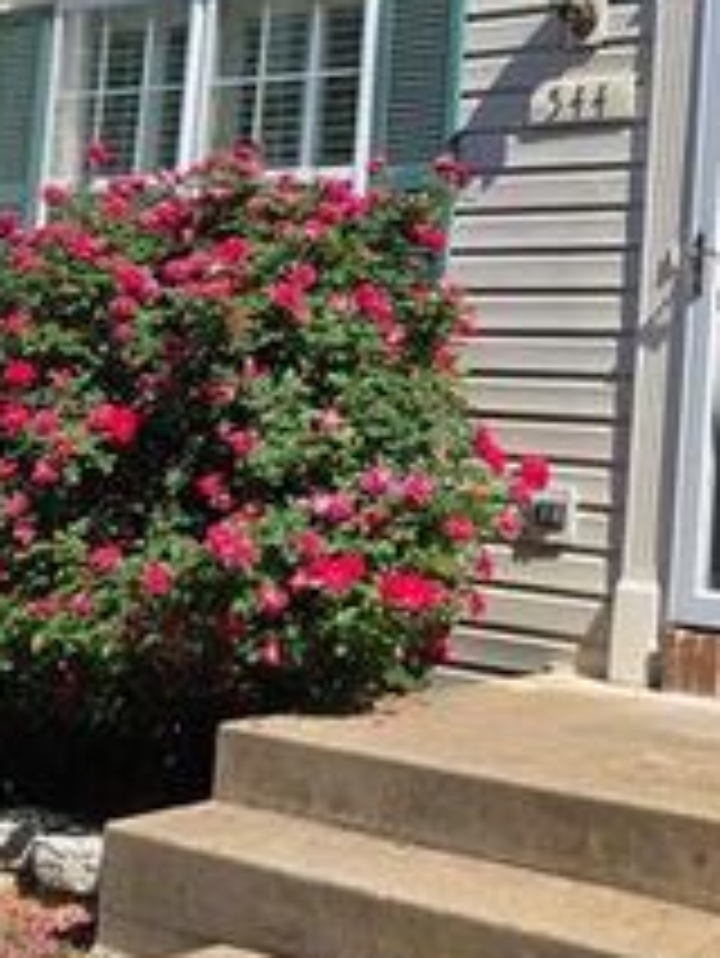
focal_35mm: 72
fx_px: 1995
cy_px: 151
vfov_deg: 26.4
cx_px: 711
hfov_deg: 19.9
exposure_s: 1/2921
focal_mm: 5.4
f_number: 1.8
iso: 40
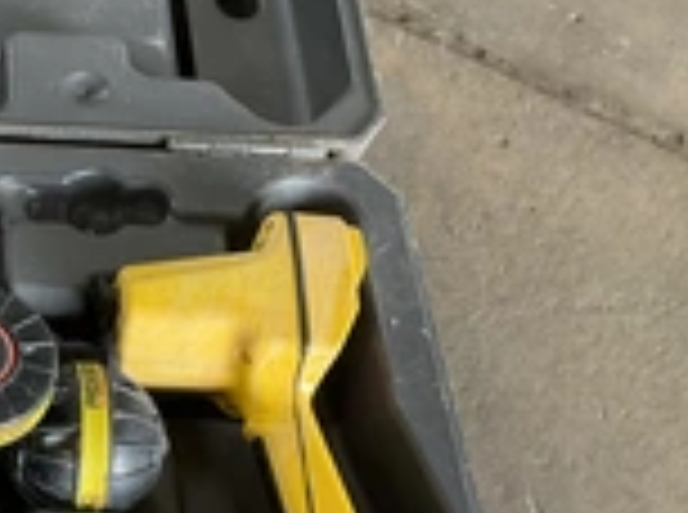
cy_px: 284
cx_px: -90
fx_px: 1507
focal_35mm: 76
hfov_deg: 23.9
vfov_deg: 19.3
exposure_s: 1/60
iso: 80
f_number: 1.8
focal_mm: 3
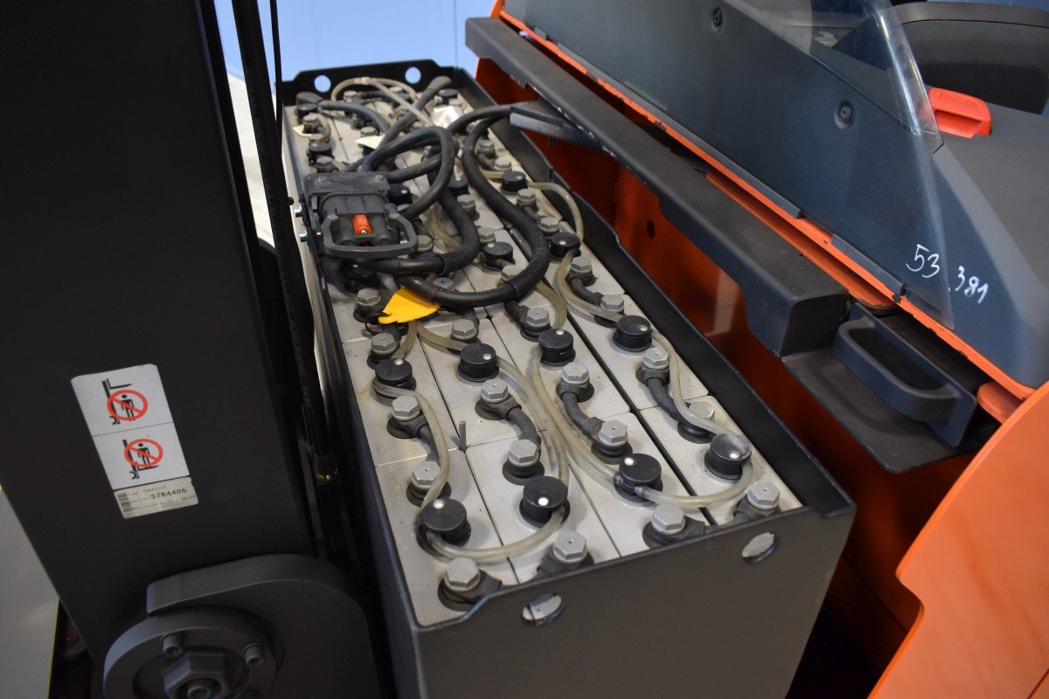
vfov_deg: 47.9
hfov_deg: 67.4
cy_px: 350
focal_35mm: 27
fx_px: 787
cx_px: 524
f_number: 3.5
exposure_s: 1/60
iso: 900
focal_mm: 18
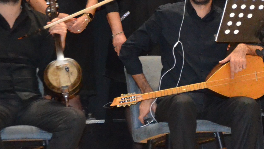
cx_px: 316
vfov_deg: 5.8
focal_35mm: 209
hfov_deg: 10.2
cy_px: -63
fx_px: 1463
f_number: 4.8
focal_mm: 48
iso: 3200
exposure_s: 1/60
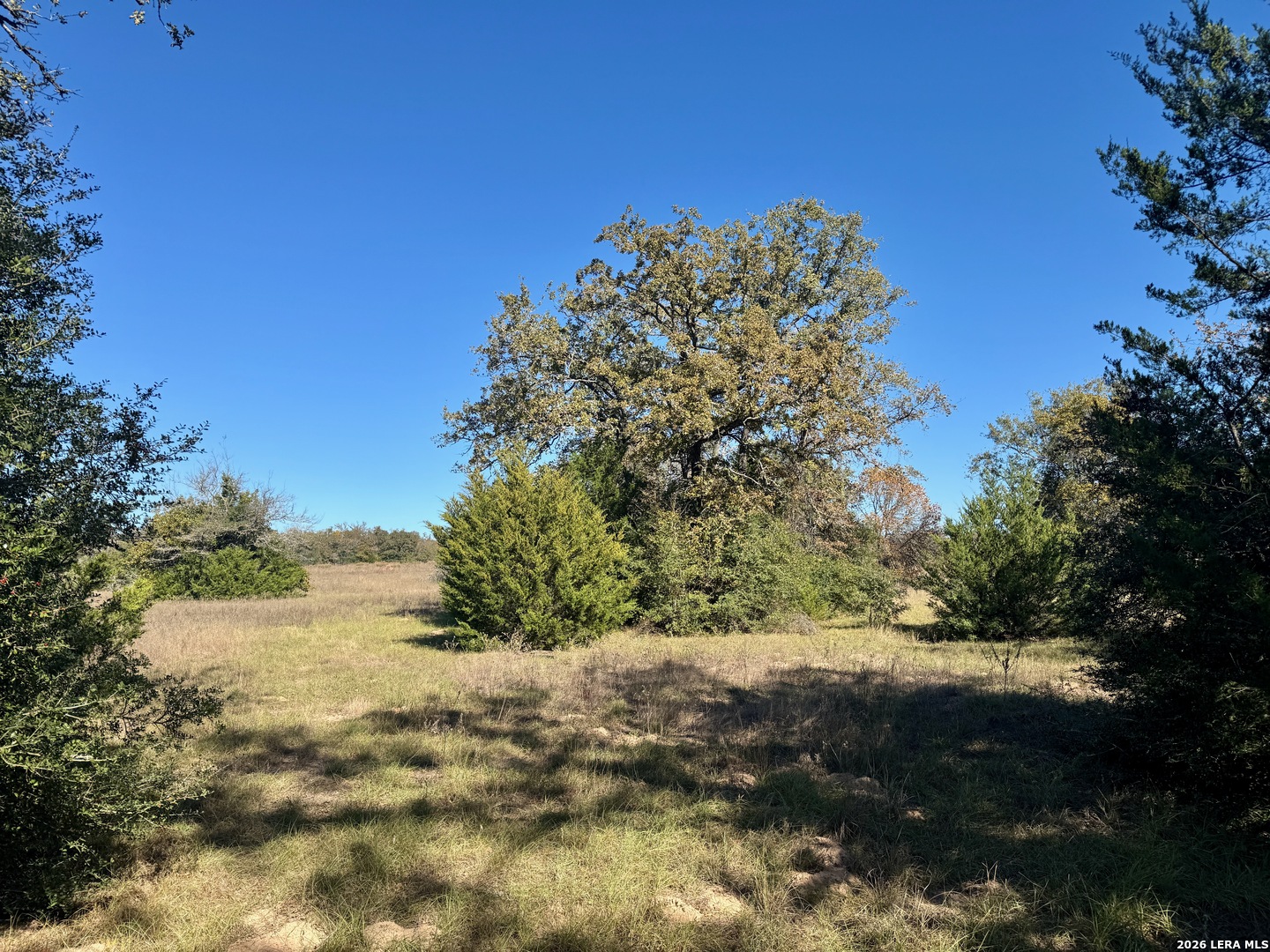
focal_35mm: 24
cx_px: 635
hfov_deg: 71.6
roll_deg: -0.3
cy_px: 476
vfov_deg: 56.8
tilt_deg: +6.1
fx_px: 881
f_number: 1.78
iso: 80
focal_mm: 6.76
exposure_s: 1/3413
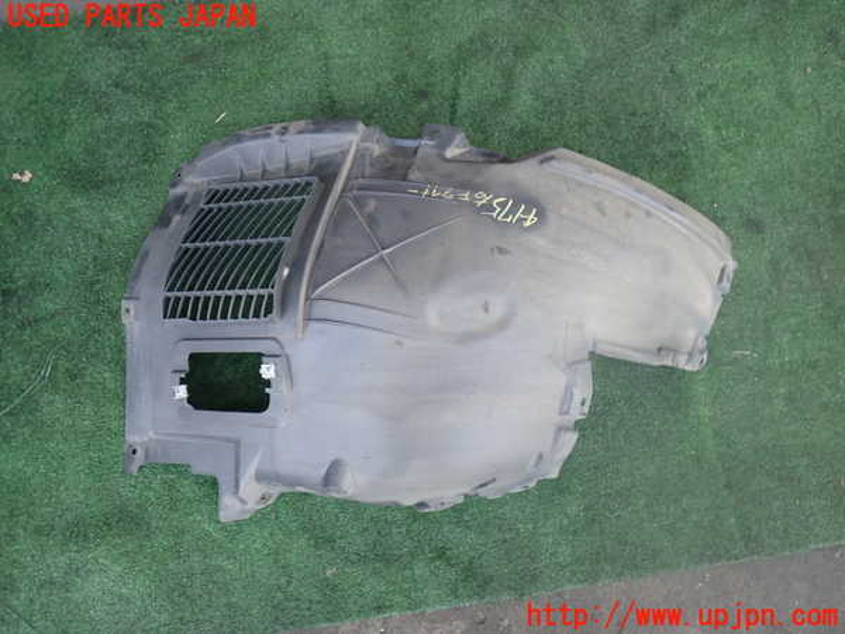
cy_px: 317
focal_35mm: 30
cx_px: 422
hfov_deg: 60.0
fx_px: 732
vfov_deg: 46.8
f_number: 2.3
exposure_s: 1/100
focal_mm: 5.4
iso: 200
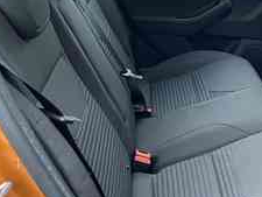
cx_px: 268
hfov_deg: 30.2
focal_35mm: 59
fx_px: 447
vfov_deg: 24.8
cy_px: 100
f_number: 1.5
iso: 200
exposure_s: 1/60
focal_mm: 5.7
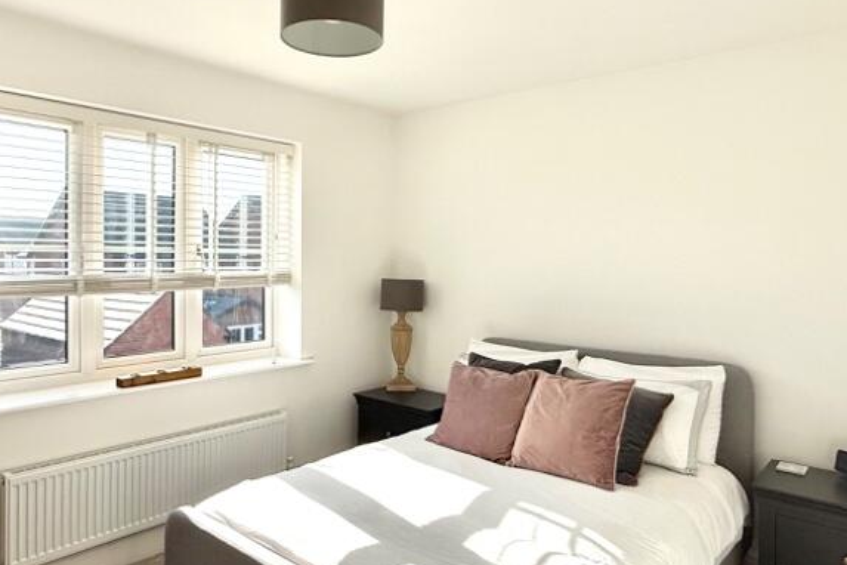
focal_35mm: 26
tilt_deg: +0.2
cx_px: 402
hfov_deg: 69.4
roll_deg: -0.3
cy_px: 266
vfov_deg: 49.5
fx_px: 612
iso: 64
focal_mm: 2.22
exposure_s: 1/864
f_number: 2.2
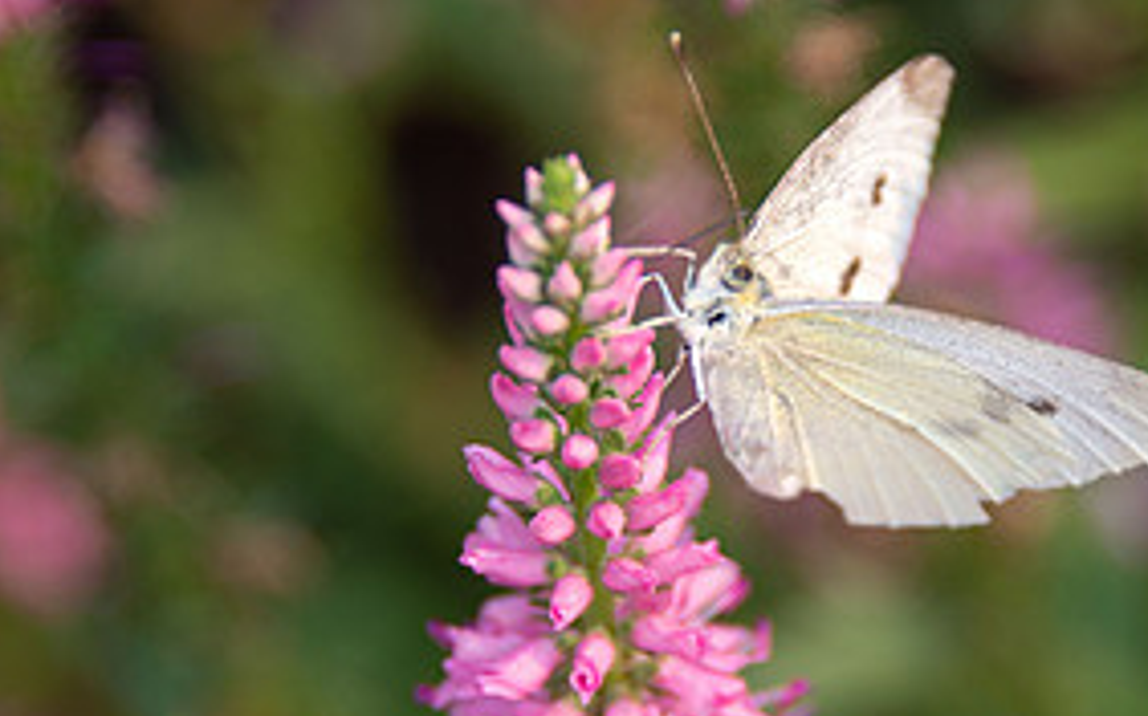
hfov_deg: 2.8
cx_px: 795
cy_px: 434
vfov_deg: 1.7
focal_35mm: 763
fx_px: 23862
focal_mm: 300
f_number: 5.6
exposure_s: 1/400
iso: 200
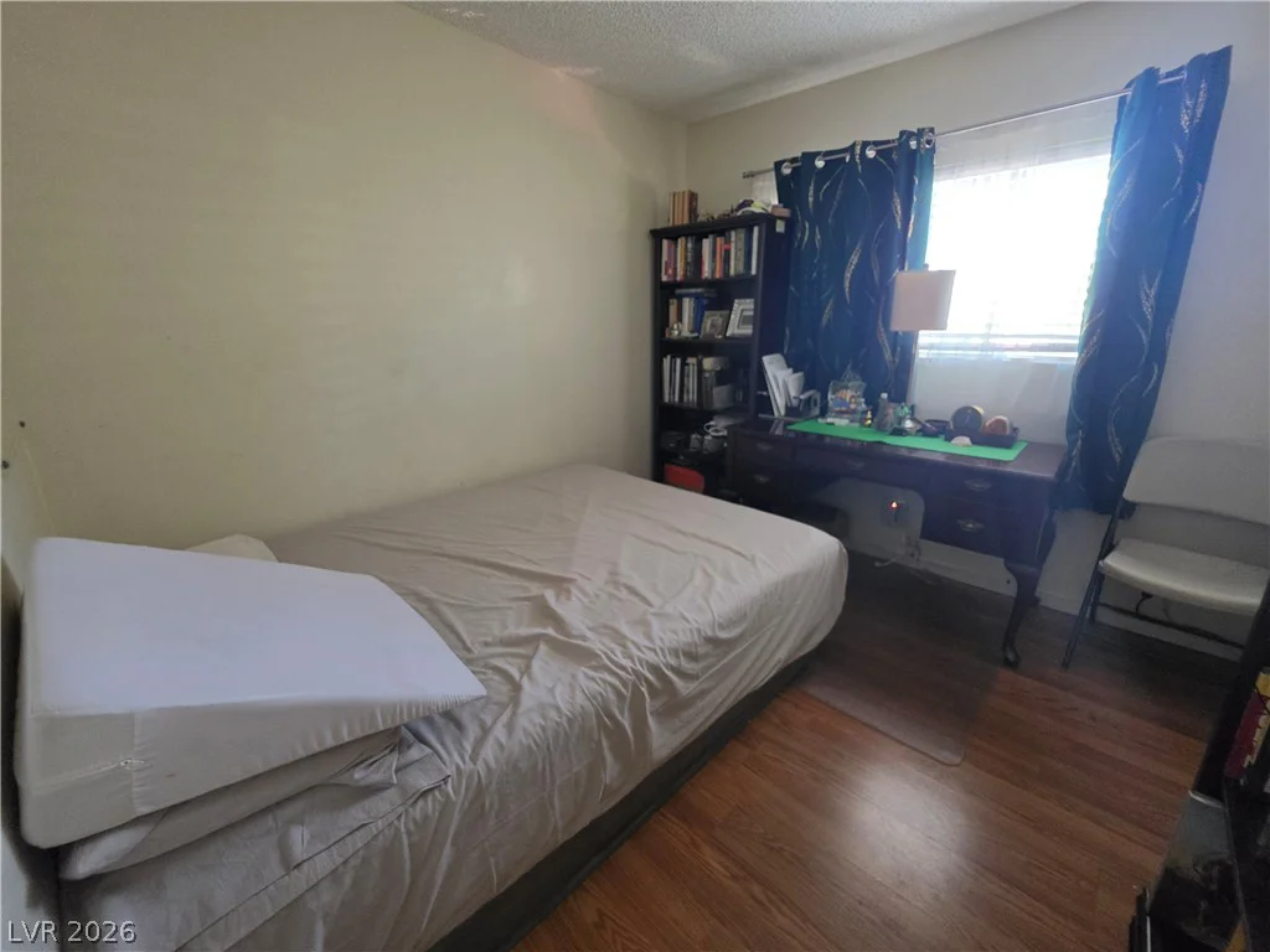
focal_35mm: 13
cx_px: 635
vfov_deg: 89.9
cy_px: 476
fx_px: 477
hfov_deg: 106.2
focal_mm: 2.2
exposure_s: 1/60
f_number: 1.9
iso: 640
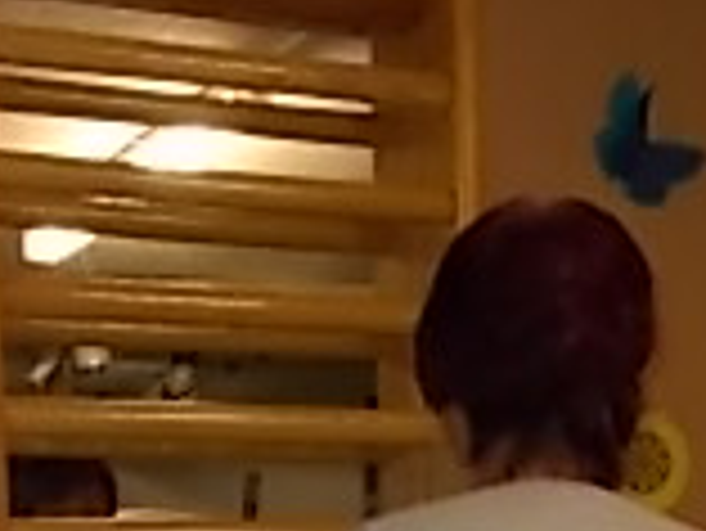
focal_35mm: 106
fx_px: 2164
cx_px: 450
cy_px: 999
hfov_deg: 18.5
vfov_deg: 12.6
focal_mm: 4.6
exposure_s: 1/25
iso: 200
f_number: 3.2
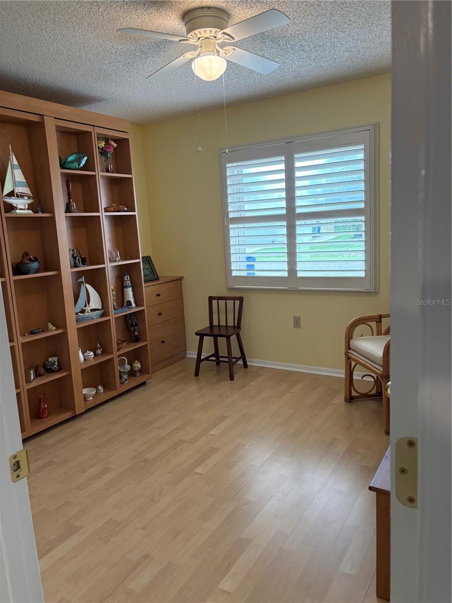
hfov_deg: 53.1
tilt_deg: -10.4
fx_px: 453
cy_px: 302
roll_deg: +3.8
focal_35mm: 26
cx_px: 226
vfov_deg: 67.3
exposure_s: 1/120
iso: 200
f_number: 1.6
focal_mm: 5.96
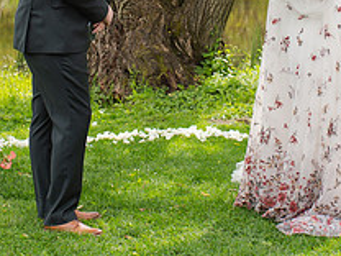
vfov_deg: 11.2
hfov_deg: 15.0
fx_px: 1290
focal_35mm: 131
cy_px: -21
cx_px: 148
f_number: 3.5
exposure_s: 1/500
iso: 100
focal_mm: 35
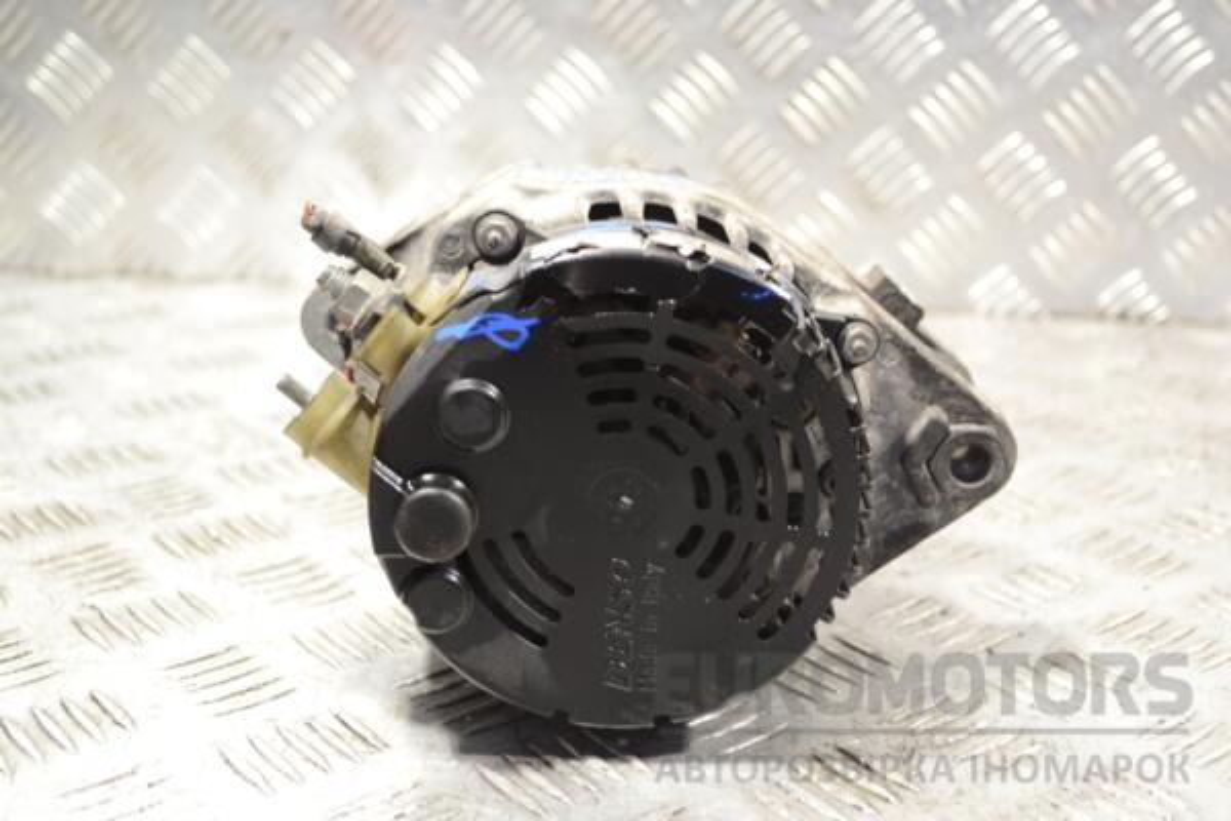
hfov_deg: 41.1
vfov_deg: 28.1
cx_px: 616
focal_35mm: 48
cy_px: 410
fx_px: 1641
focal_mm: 32
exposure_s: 1/30
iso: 400
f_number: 4.8
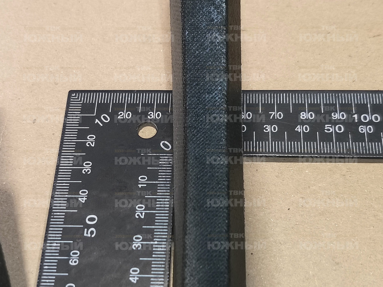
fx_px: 288
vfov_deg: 53.1
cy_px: 144
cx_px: 192
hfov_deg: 67.3
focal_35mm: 26
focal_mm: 4.66
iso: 250
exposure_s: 1/100
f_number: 1.4
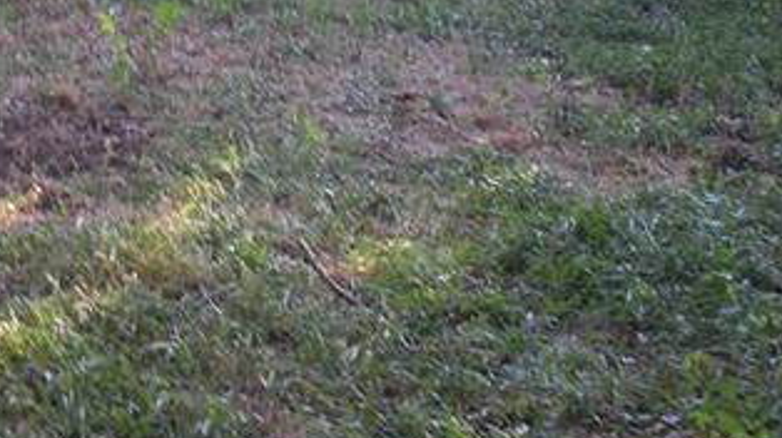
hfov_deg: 26.3
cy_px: -124
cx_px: 227
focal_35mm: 80
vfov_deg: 14.5
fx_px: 1657
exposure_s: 1/31
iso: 64
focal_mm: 6.3
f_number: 3.5
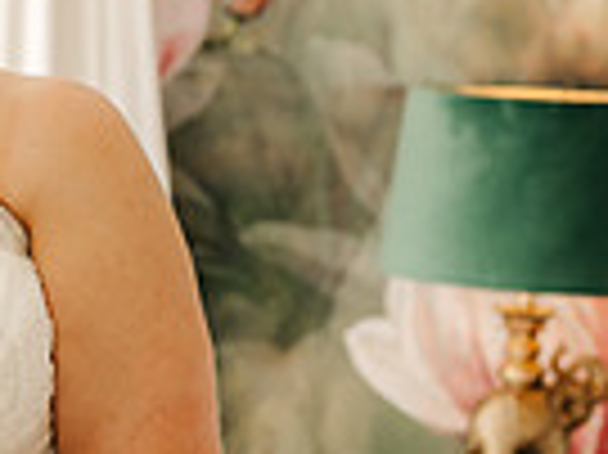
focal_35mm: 145
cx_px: -293
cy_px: 155
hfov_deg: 12.9
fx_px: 2545
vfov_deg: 10.2
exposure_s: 1/200
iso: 200
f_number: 2.2
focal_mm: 35
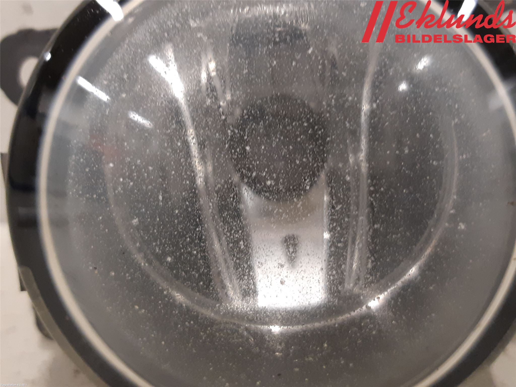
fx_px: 388
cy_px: 194
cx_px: 258
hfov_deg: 67.3
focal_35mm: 26
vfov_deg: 53.1
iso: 250
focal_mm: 3.93
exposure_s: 1/40
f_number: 1.7
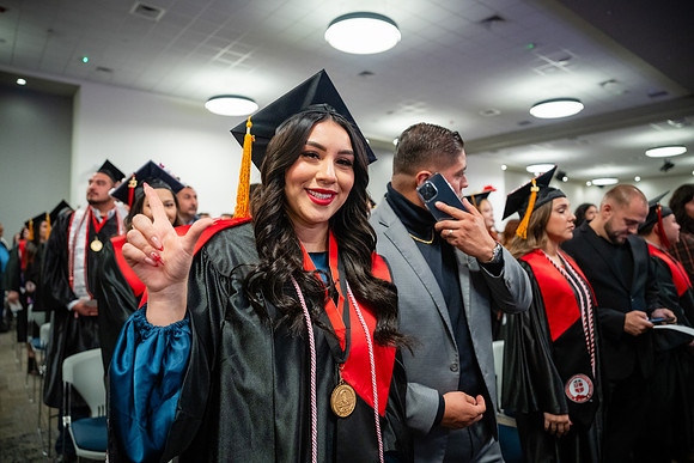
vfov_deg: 53.2
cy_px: 232
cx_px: 347
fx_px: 463
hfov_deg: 73.7
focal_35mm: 24
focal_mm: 24
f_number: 2.8
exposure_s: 1/160
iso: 2500
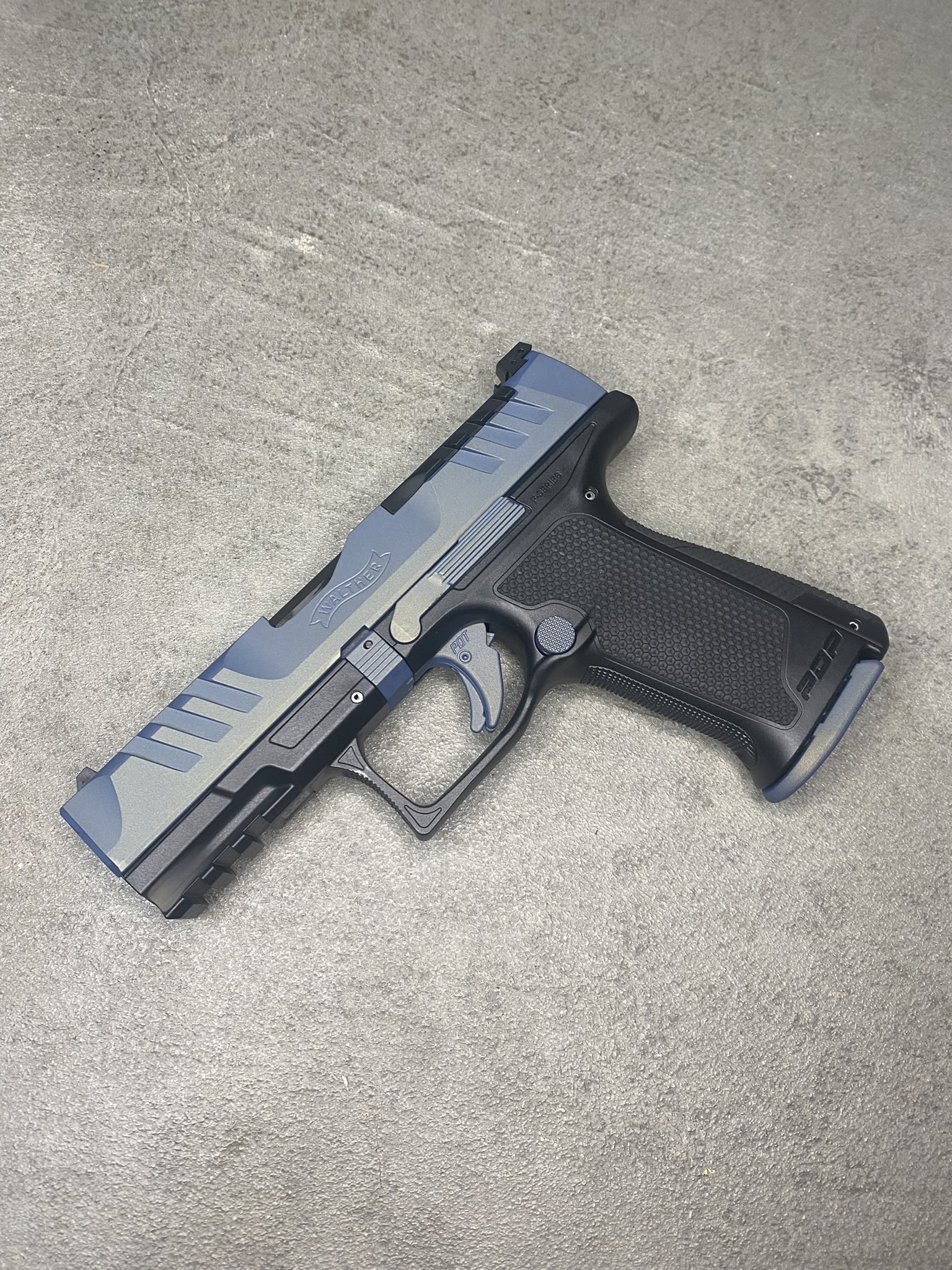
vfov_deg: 67.3
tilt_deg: -72.0
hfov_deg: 53.1
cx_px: 476
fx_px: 953
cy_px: 635
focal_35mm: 26
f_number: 1.8
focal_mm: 4.25
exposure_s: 1/60
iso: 80
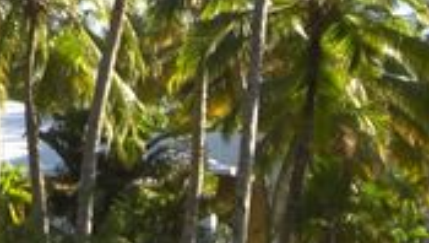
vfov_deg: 5.0
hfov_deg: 8.8
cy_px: -160
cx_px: -78
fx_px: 2757
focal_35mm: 242
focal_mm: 6.2
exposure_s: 1/400
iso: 64
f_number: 2.7
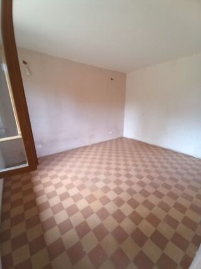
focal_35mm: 13
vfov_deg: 106.2
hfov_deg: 89.9
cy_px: 134
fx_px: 101
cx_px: 100
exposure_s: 1/50
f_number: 2.2
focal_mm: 1.13
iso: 200
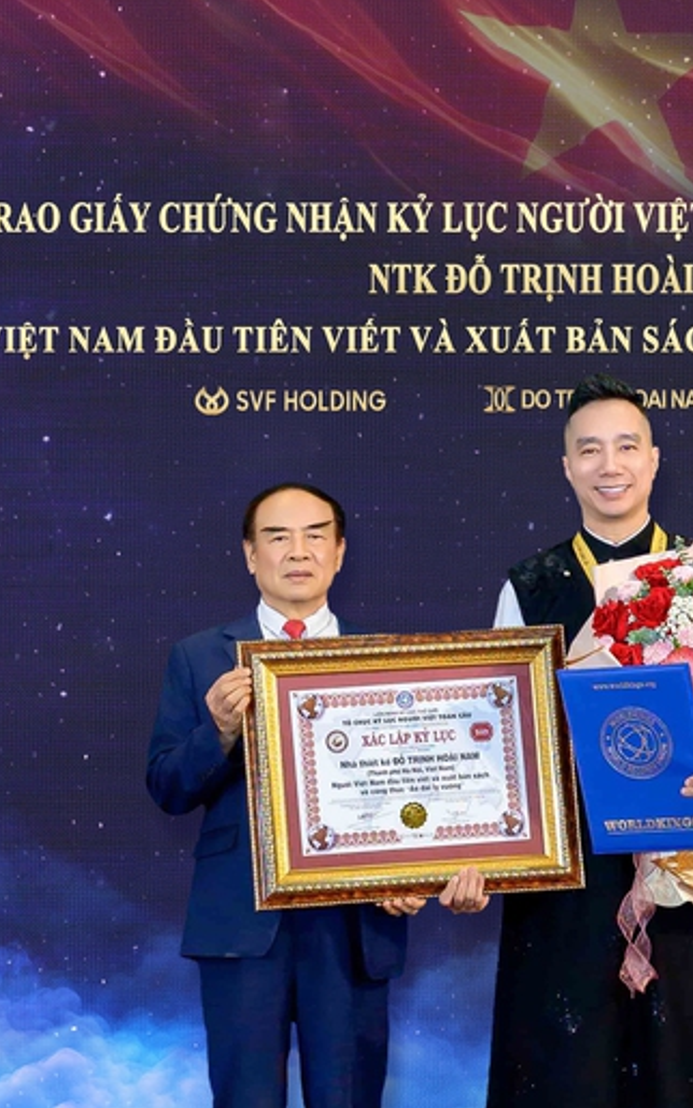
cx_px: 604
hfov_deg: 15.6
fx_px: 2507
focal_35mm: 83
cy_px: 554
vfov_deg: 24.9
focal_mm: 36
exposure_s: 1/125
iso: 320
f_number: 4.5
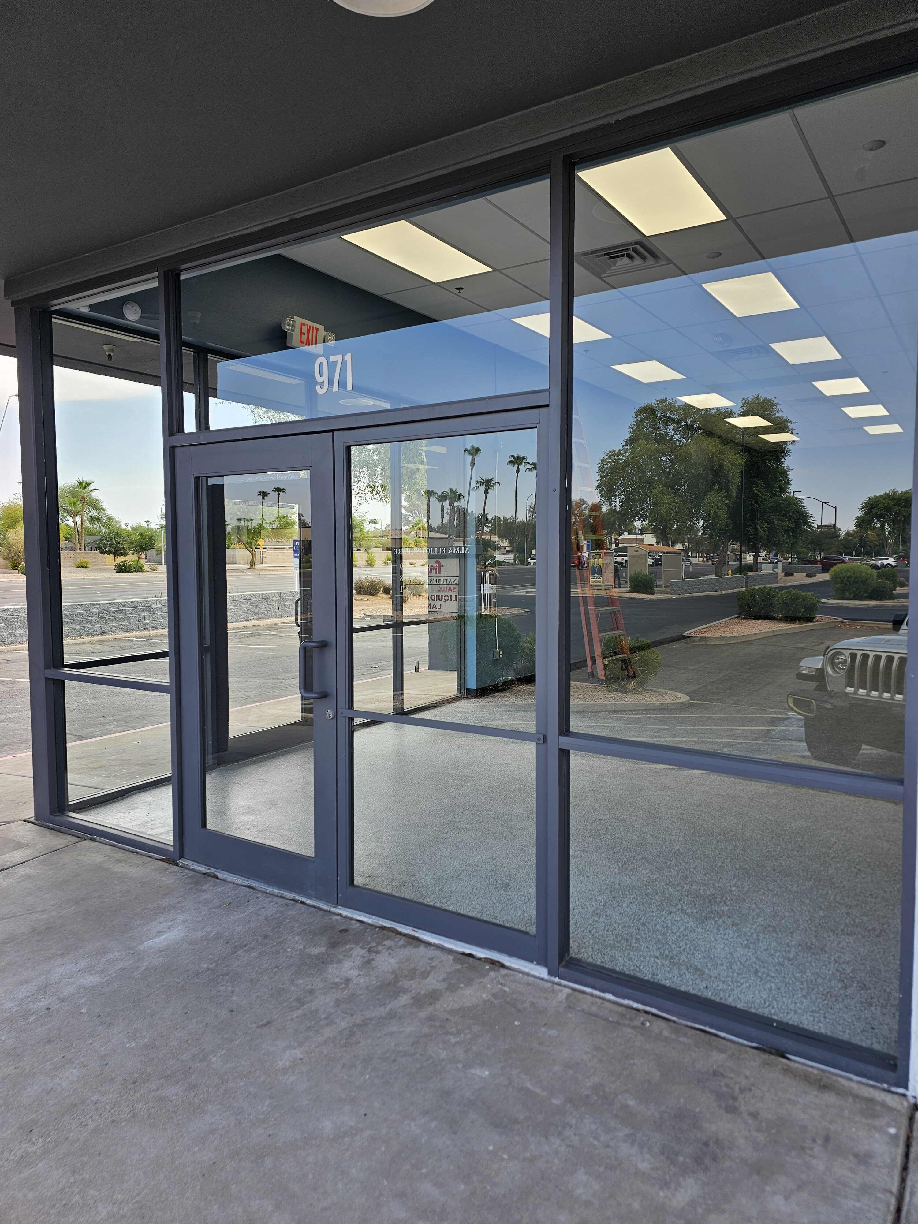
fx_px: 813
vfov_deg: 73.9
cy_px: 612
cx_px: 459
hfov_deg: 58.9
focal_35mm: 23
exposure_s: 1/122
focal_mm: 6.3
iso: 10
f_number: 1.7
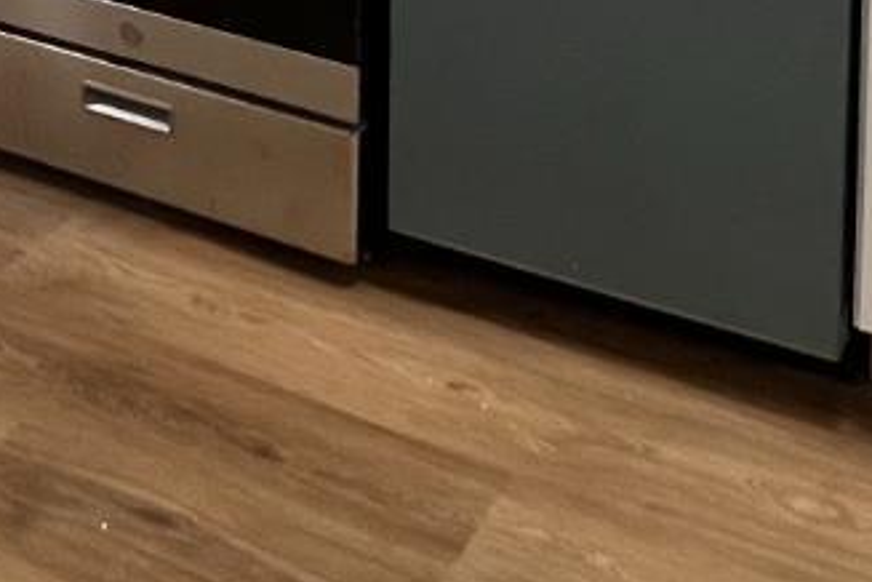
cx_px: 491
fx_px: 1502
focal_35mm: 62
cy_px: -554
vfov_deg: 16.8
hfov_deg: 32.3
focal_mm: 1.57
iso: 200
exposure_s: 1/120
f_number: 1.8
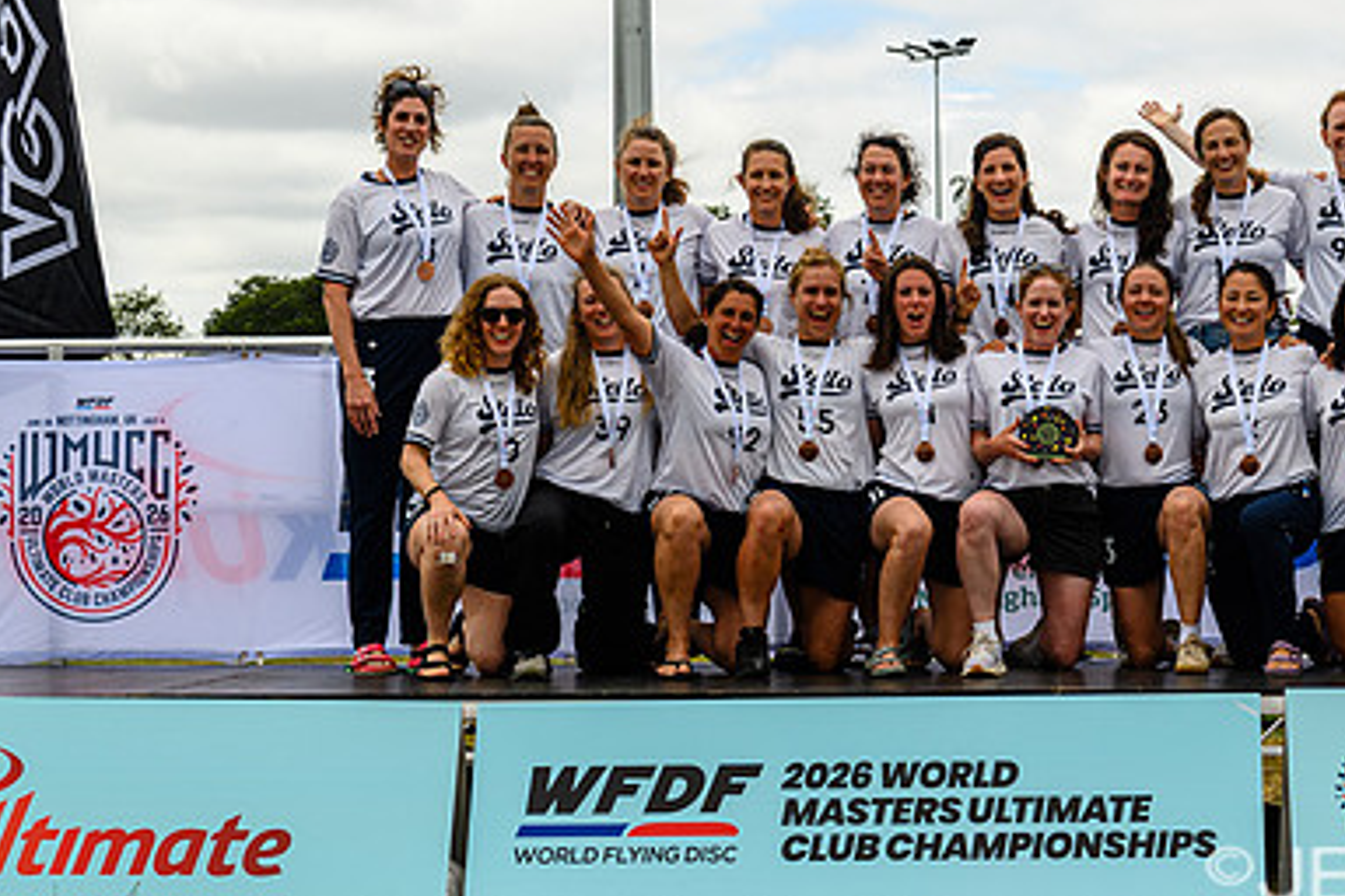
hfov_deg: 22.7
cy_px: 402
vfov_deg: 15.4
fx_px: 3325
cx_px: 1004
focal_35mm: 89
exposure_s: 1/500
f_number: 5.6
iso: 100
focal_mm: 52
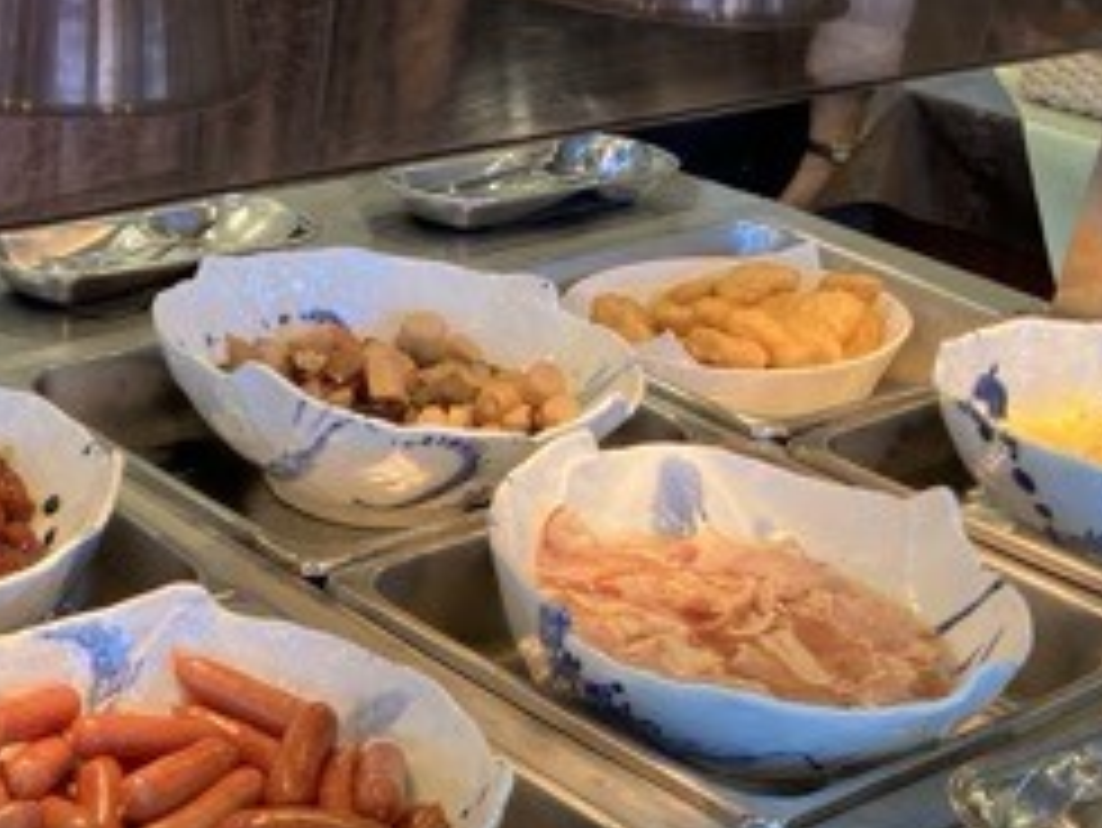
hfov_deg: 25.6
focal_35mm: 73
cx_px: 54
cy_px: 706
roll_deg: -5.0
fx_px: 2325
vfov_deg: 19.9
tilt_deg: -29.4
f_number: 1.8
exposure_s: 1/60
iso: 40
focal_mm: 3.99
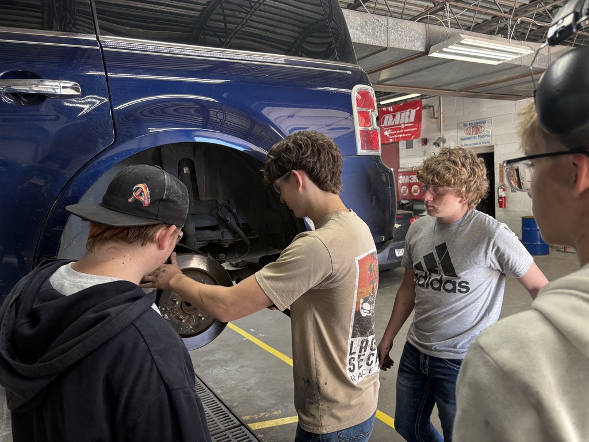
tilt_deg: -4.5
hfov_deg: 67.3
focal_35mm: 26
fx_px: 442
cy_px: 221
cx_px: 294
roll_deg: +4.8
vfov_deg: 53.1
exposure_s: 1/60
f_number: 1.6
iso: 80
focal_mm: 5.96
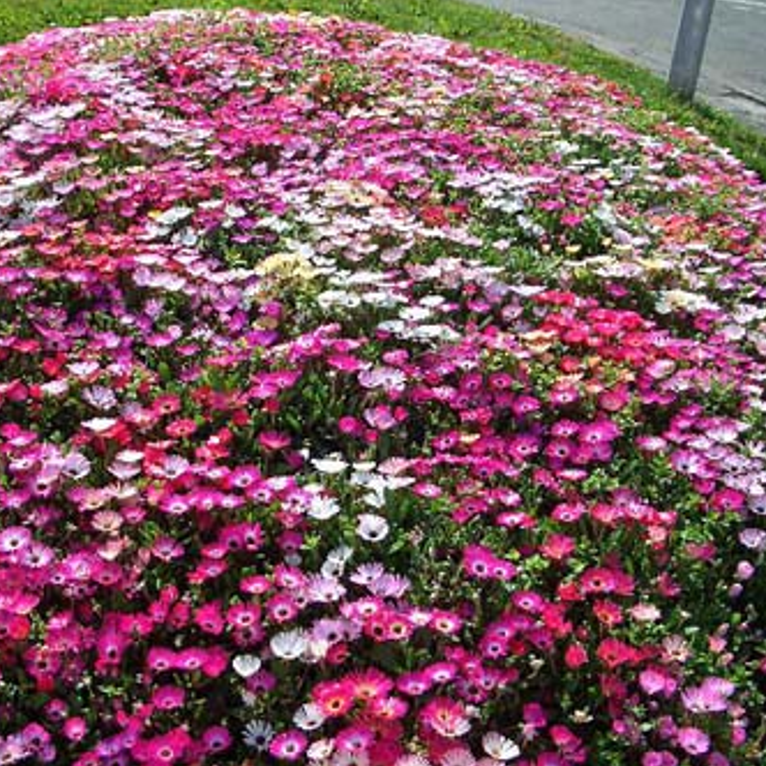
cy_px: 385
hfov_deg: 40.0
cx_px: 341
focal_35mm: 42
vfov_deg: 40.0
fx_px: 1051
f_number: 4.3
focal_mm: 5.8
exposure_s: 1/500
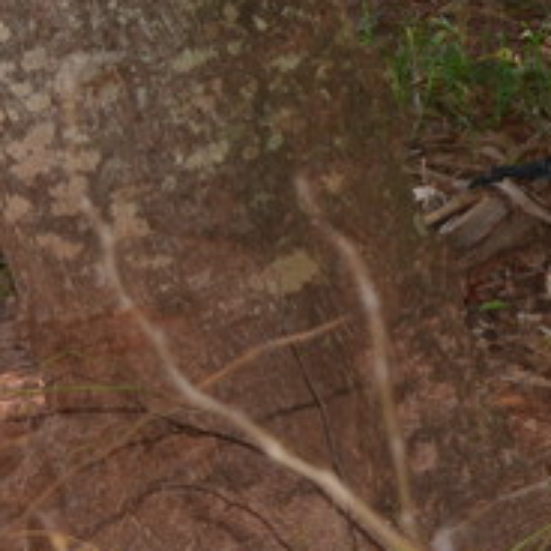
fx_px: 3927
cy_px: -60
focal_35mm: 218
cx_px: 578
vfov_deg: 8.0
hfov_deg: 8.0
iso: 180
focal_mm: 35
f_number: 4.5
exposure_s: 1/200
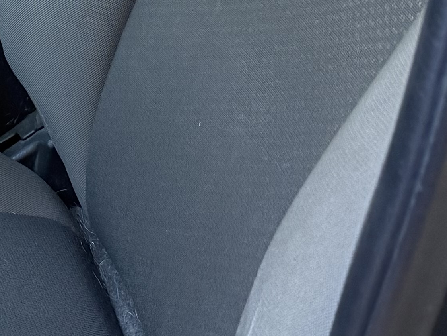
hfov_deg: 14.8
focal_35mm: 122
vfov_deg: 11.1
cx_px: -256
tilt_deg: -20.4
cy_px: -311
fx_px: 1575
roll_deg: -2.8
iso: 200
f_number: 1.78
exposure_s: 1/121
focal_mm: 6.76
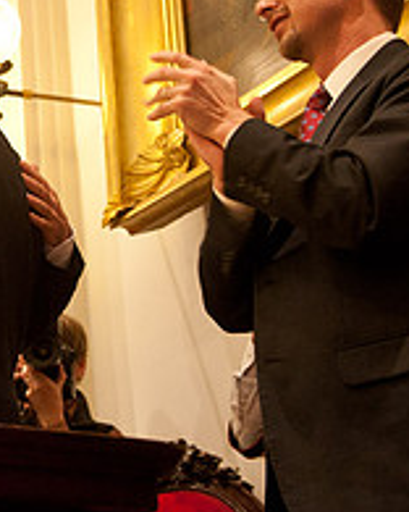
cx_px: -218
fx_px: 1604
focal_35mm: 106
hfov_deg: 13.6
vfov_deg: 17.9
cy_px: 97
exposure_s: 1/100
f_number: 3.5
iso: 1600
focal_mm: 38
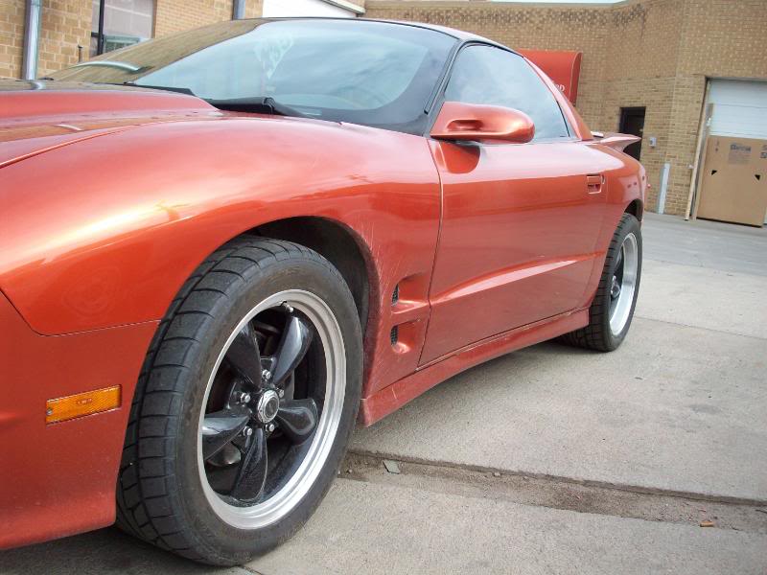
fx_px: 820
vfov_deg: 38.7
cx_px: 384
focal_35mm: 37
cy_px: 288
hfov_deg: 50.1
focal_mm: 6.2
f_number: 2.8
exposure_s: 1/415
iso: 80
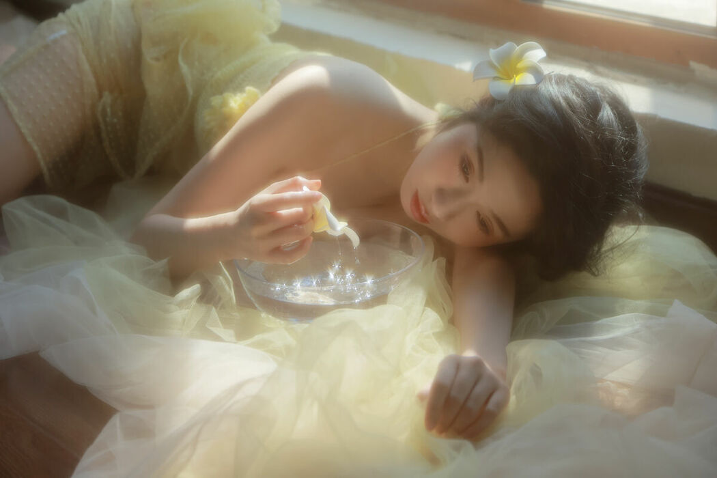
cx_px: 358
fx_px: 1633
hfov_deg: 24.8
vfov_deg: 16.7
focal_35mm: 82
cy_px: 239
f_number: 4
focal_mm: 82
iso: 800
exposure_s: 1/400
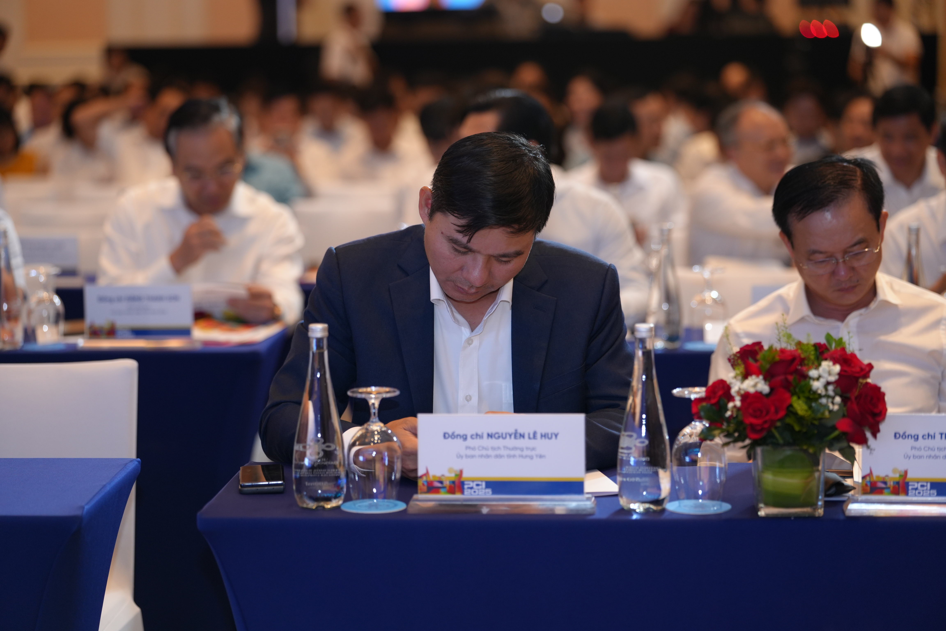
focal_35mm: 87
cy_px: 316
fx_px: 2286
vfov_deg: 15.7
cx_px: 473
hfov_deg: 23.4
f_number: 2
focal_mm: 87
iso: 800
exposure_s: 1/200
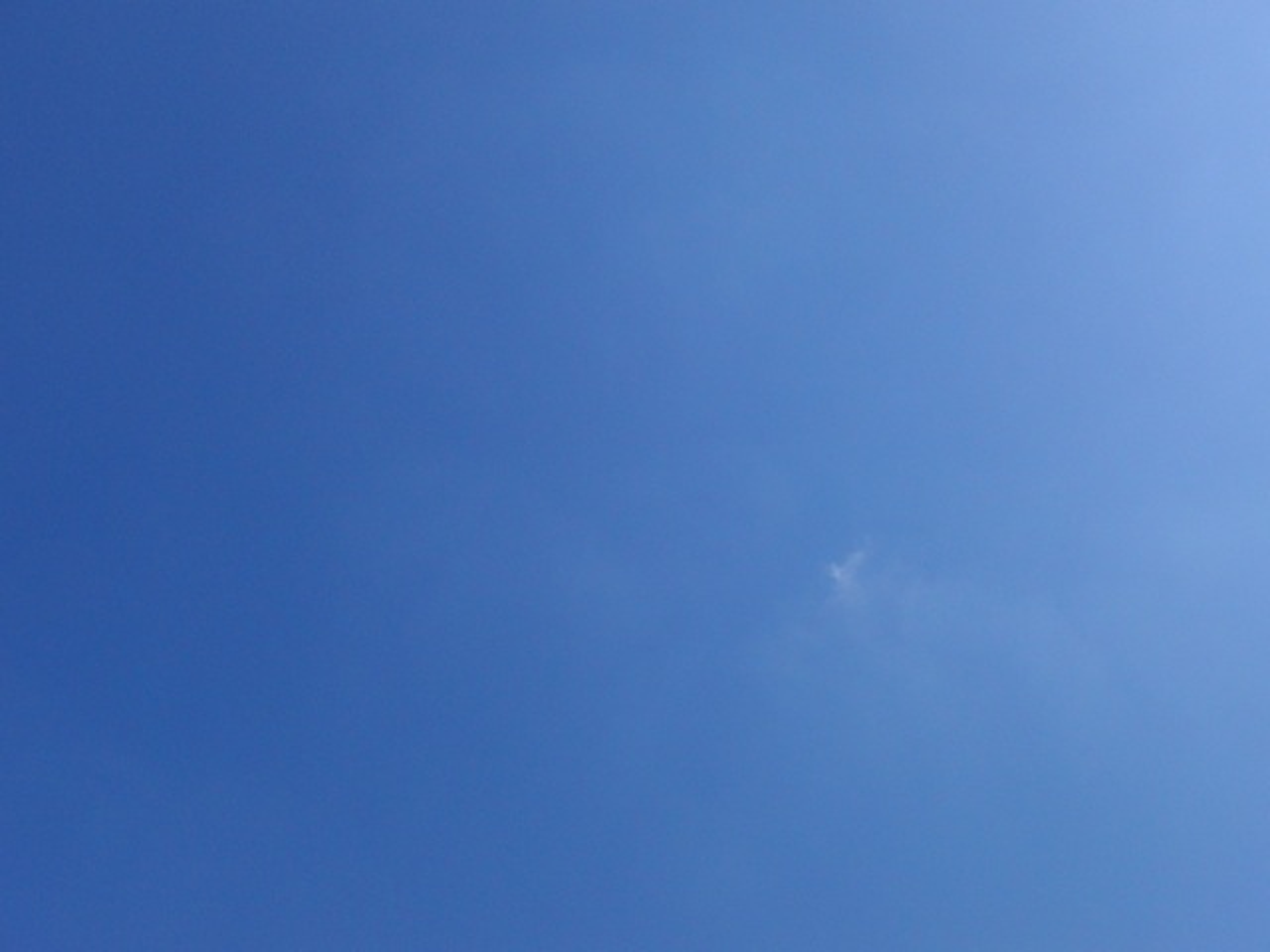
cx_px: 635
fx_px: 1357
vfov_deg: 38.7
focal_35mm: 37
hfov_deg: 50.1
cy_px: 476
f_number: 8.5
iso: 100
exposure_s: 1/400
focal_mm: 6.42
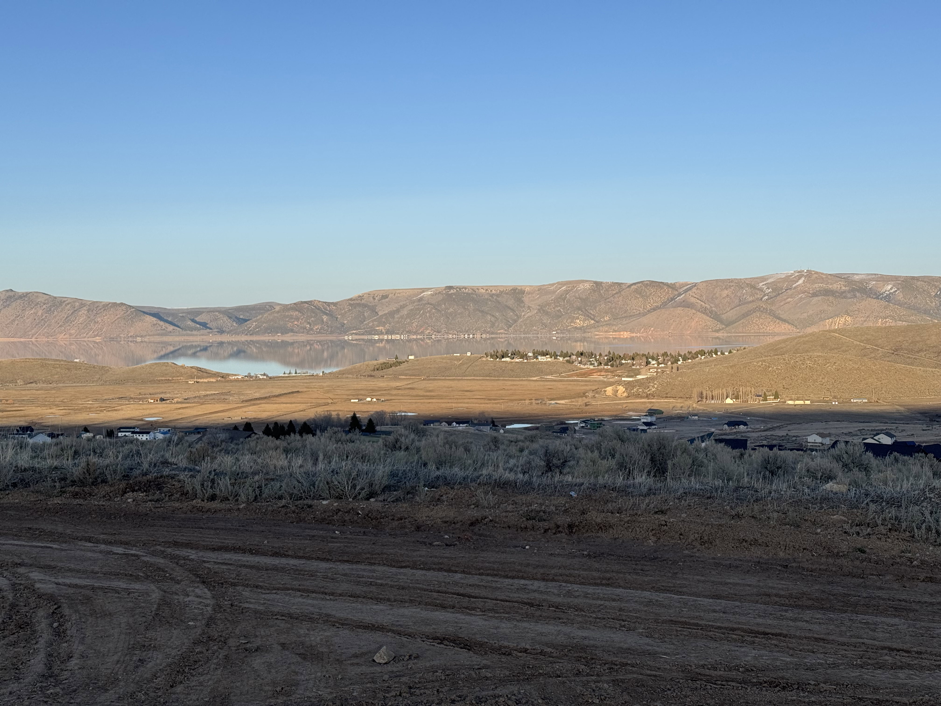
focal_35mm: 48
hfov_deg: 39.7
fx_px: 1305
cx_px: 470
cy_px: 353
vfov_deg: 30.3
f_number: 1.78
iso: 64
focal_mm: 6.76
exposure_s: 1/2611
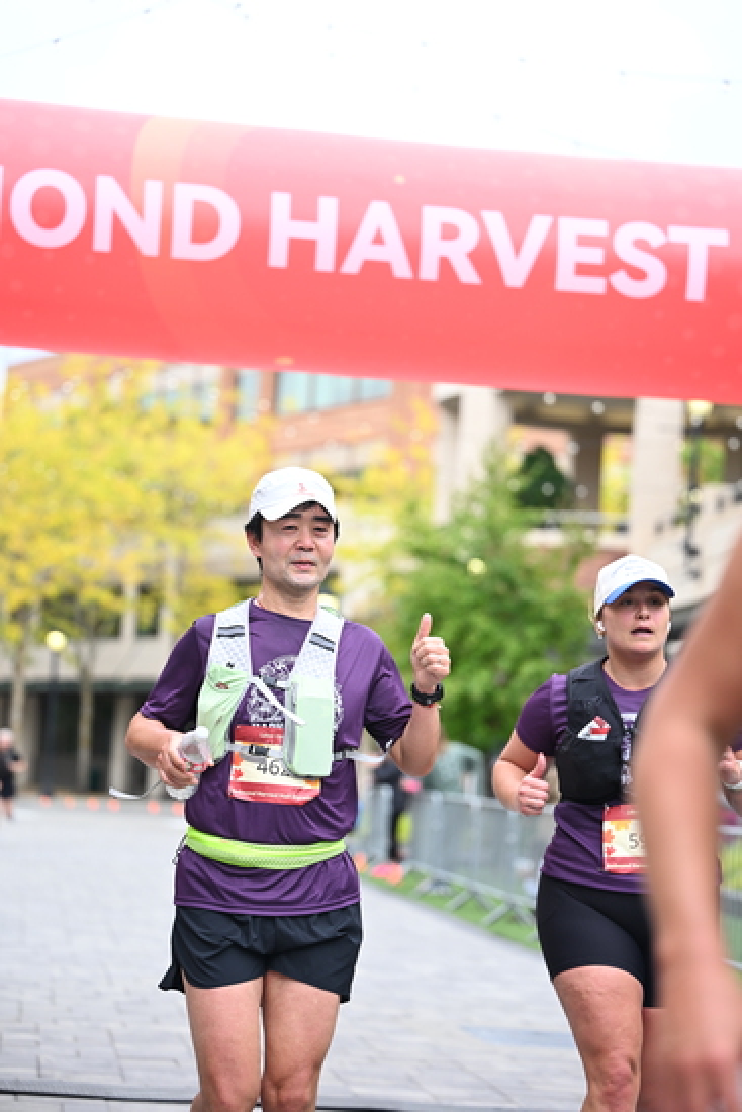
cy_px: 556
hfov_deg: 15.4
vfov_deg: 22.9
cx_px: 371
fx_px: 2750
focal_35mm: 89
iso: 640
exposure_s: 1/1600
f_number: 2.8
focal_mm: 89
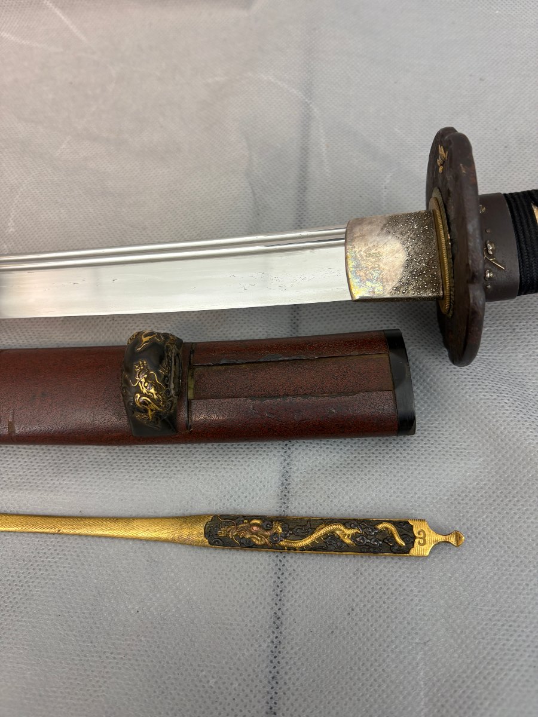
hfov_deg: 53.1
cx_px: 269
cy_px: 358
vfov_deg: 67.3
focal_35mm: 26
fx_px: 539
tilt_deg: -60.9
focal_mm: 5.96
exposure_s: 1/50
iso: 80
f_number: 1.6
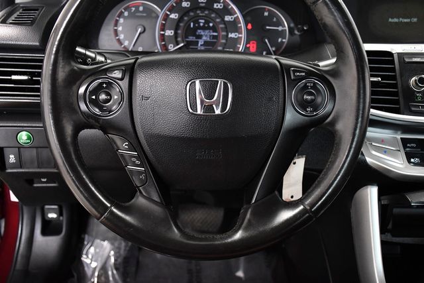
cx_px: 212
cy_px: 142
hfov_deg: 48.4
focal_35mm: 40
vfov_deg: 33.4
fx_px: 471
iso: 2500
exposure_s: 1/200
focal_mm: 27
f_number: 4
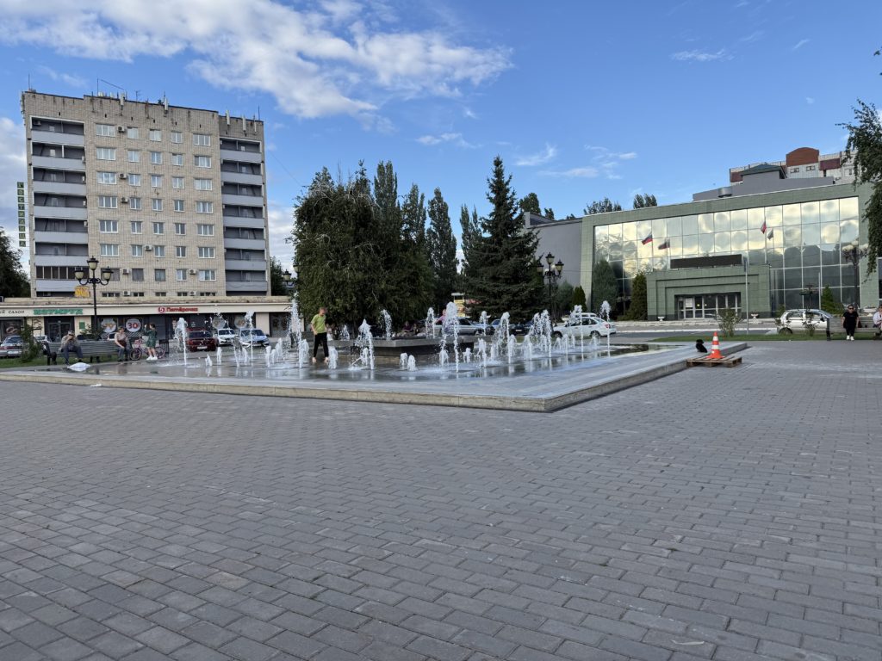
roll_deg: +1.5
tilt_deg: +0.3
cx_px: 441
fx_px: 612
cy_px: 330
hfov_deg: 71.6
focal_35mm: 24
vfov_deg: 56.8
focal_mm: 6.76
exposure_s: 1/2000
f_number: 1.78
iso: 80
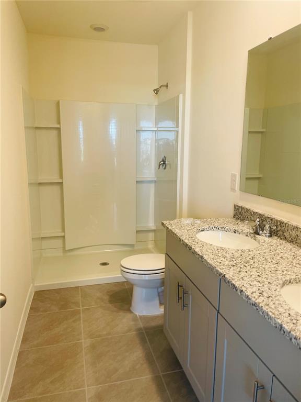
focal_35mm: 26
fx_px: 301
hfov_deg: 53.1
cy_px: 201
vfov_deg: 67.3
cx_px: 150
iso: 64
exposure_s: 1/60
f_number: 1.6
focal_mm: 4.2
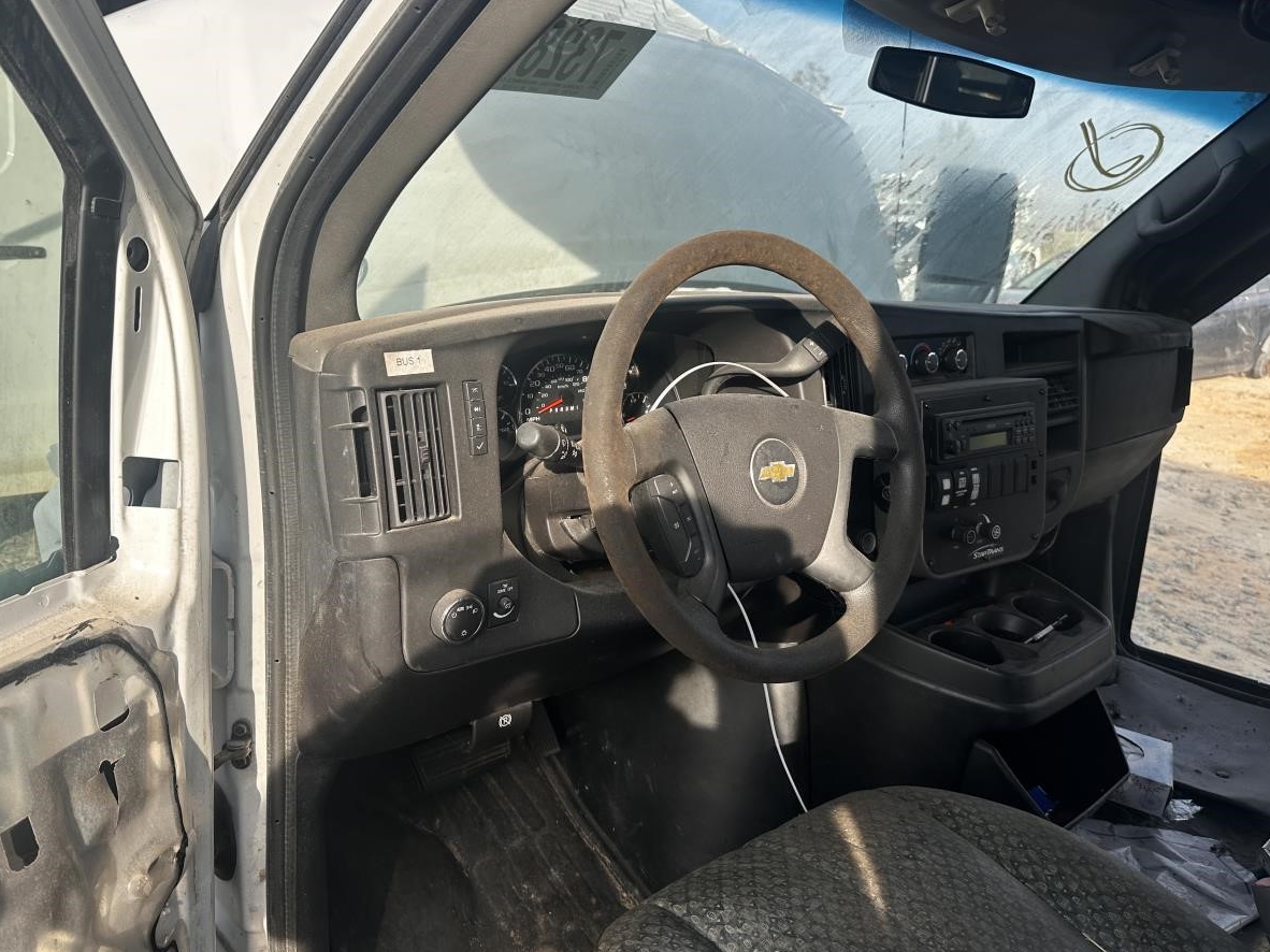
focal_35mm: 26
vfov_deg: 53.0
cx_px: 650
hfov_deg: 67.3
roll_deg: -2.6
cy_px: 448
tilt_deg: -13.9
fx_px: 954
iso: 80
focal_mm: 6.86
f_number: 1.78
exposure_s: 1/1473
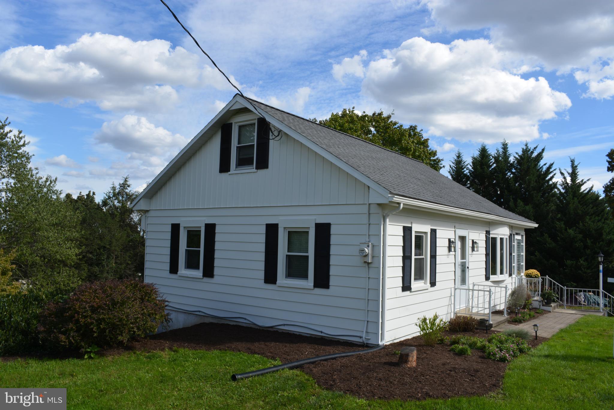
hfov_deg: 67.4
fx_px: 460
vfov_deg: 47.9
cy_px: 205
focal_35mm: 27
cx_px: 307
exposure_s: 1/125
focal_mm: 18
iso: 140
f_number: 11
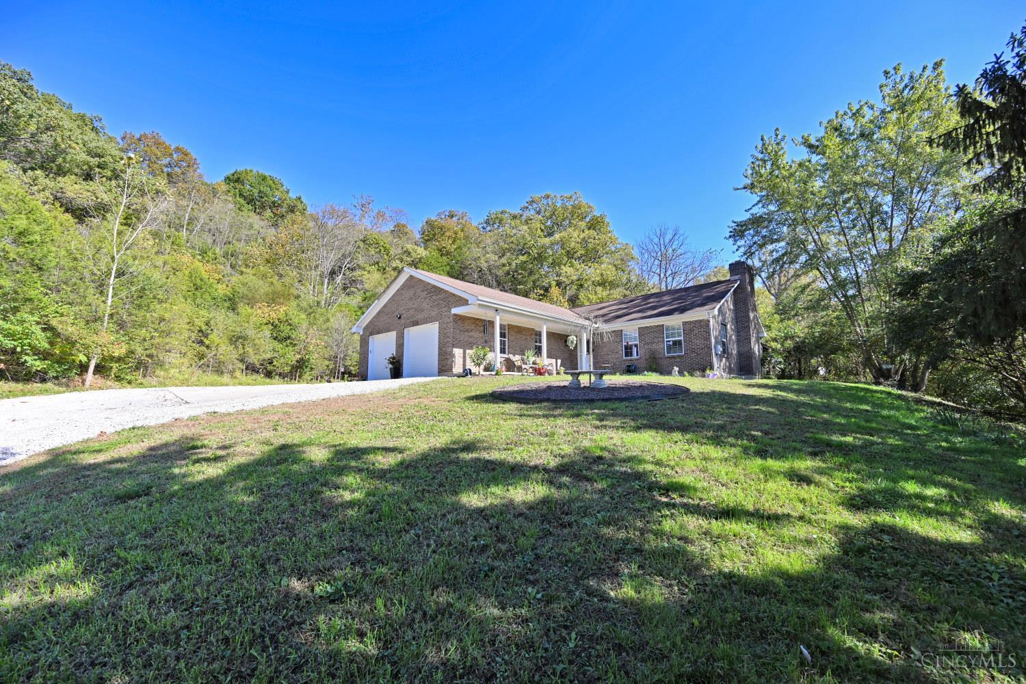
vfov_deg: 81.2
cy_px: 342
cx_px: 513
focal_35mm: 14
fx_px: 399
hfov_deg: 104.3
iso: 110
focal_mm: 14
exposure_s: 1/250
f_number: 5.6
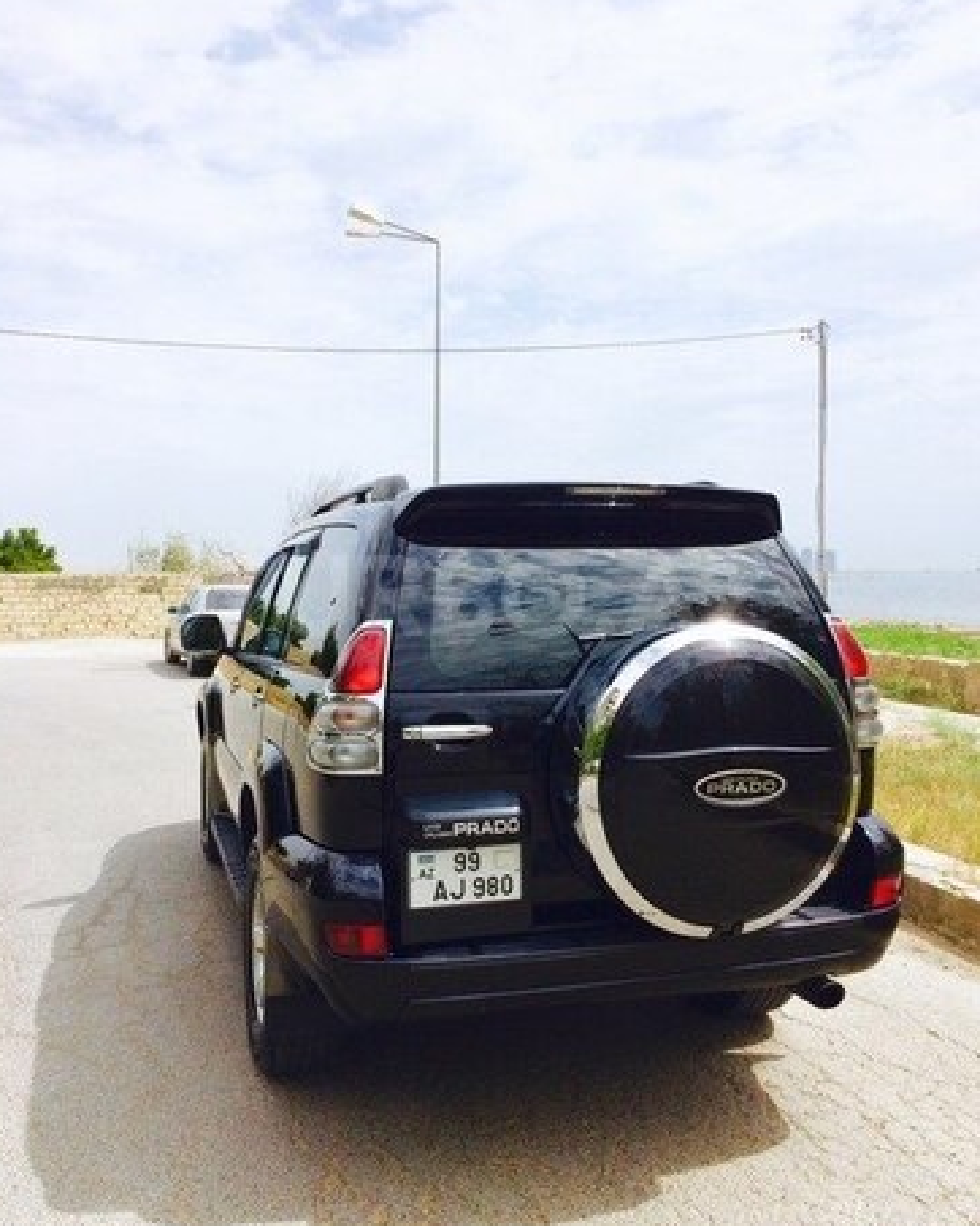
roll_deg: +2.2
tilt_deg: -1.9
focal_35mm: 31
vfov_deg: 57.2
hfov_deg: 47.1
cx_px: 490
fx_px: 1125
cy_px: 595
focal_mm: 4.15
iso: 32
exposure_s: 1/3425
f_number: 2.2
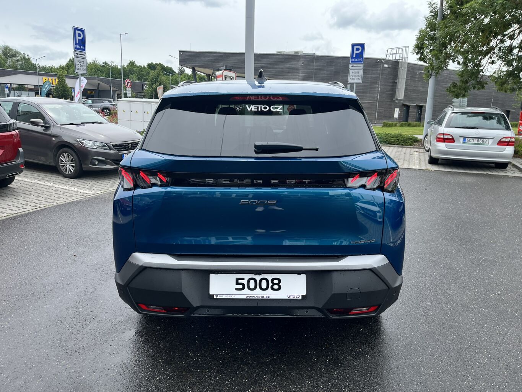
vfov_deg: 53.1
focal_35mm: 26
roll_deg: -3.0
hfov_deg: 67.3
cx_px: 261
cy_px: 196
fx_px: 392
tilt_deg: -12.5
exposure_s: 1/1163
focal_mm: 5.1
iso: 50
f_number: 1.6
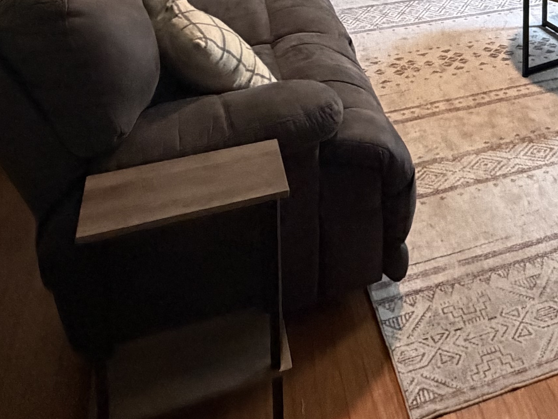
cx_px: 479
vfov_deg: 24.4
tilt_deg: -7.0
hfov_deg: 38.3
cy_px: -201
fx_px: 758
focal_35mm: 47
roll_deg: -0.6
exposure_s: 1/60
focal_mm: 2.22
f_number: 2.2
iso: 500
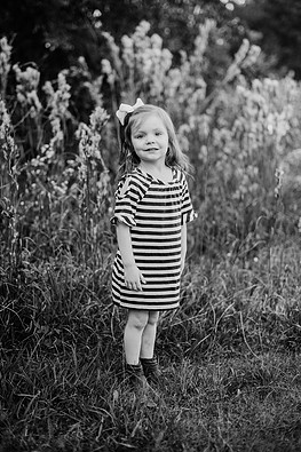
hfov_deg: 23.8
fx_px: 715
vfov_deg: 35.1
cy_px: 212
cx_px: 143
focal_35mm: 57
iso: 200
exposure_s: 1/1000
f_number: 2
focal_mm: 50
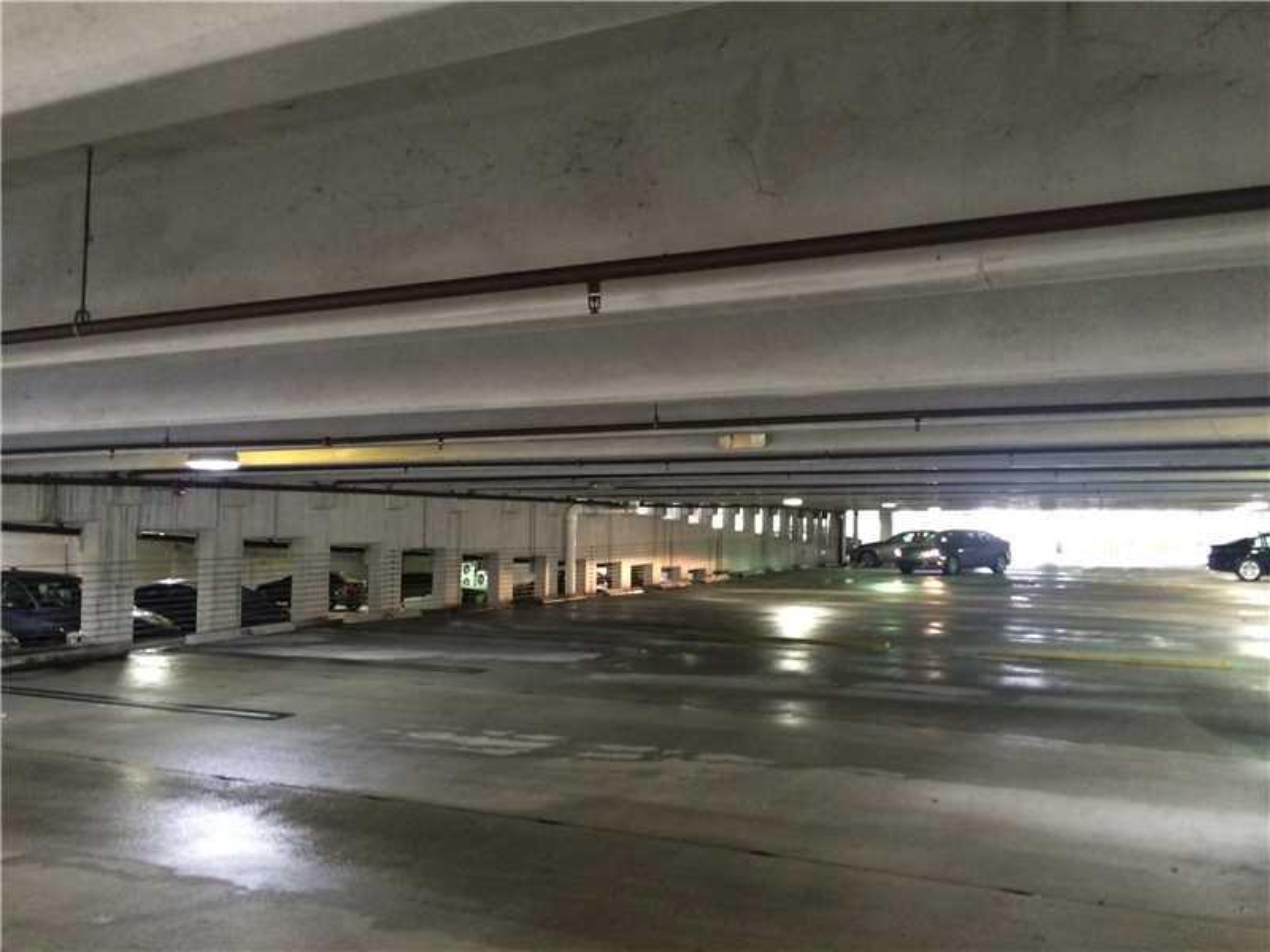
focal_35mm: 29
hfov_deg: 61.7
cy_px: 476
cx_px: 635
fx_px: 1064
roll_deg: +0.0
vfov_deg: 48.2
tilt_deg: +2.2
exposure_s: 1/17
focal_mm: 4.15
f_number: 2.2
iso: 320
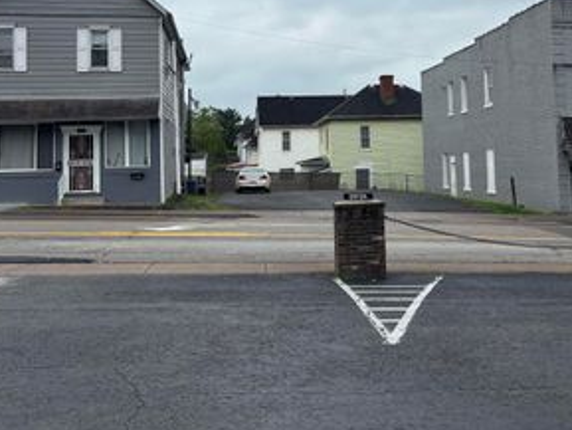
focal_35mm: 45
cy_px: 96
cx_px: 386
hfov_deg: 41.5
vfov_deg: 31.5
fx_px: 744
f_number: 1.6
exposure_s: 1/1721
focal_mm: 5.96
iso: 50
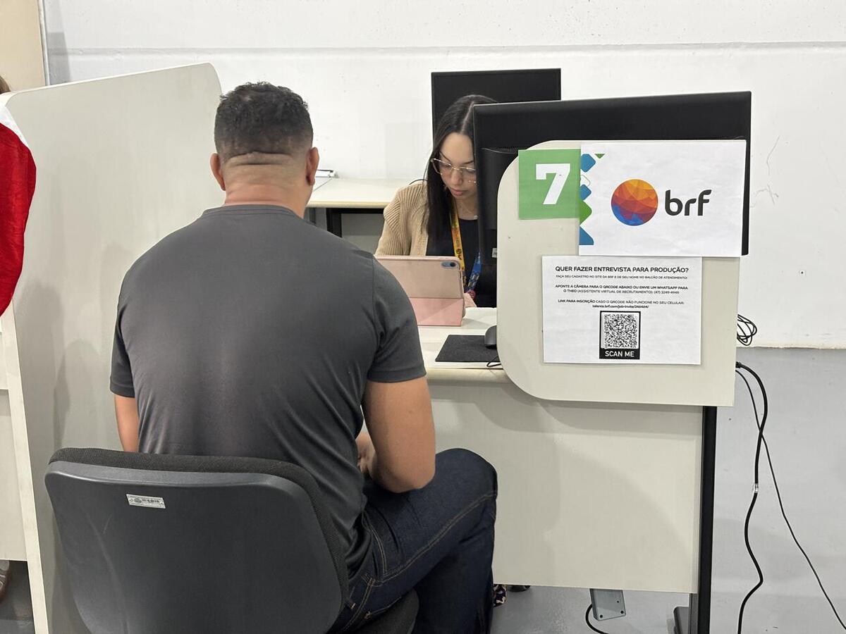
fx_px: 1271
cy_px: 317
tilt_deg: -13.6
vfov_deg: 28.0
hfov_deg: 36.8
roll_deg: +1.1
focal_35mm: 52
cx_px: 423
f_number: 1.6
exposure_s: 1/40
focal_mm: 5.96
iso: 200
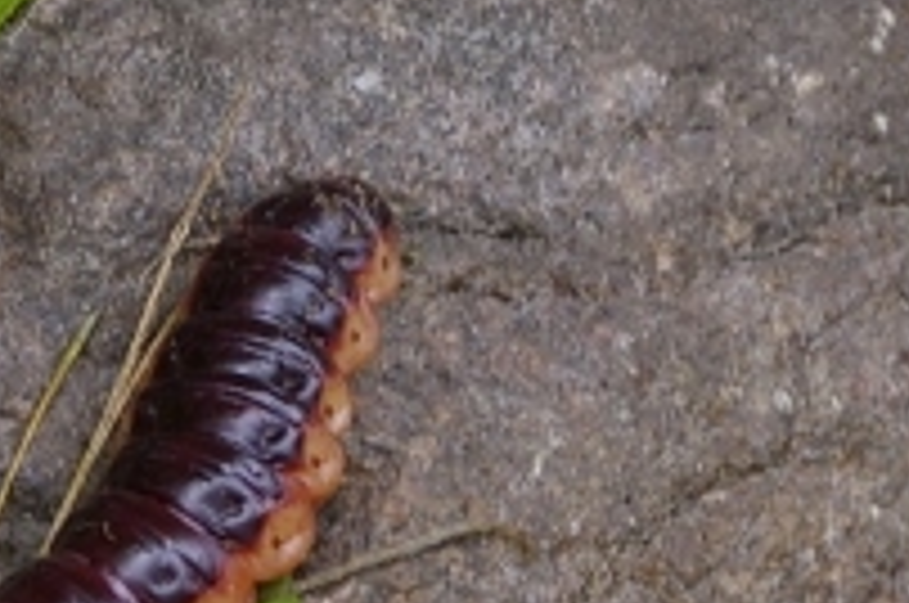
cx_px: 76
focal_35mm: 480
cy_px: 371
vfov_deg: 2.9
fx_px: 12089
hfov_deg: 4.3
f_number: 5.6
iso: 200
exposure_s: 1/125
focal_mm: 63
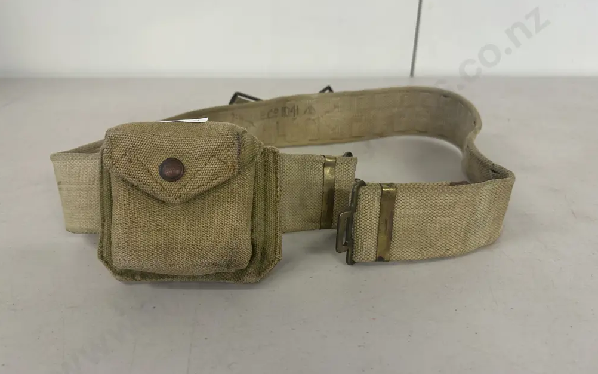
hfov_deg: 70.4
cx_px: 300
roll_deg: +0.9
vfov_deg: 47.6
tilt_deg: -31.1
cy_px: 198
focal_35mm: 26
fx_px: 424
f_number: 1.78
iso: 125
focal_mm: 6.86
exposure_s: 1/100
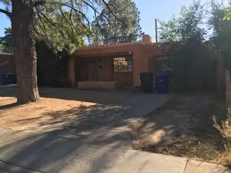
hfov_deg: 56.7
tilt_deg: -3.8
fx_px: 213
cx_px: 104
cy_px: 82
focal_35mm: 32
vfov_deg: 44.1
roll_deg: +2.1
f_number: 2.2
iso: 25
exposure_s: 1/553
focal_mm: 4.15
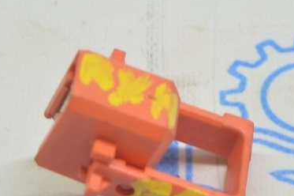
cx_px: 114
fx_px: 1847
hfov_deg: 9.1
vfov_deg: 6.1
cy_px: 99
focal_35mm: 226
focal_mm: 55
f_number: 5.6
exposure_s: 1/20
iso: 400
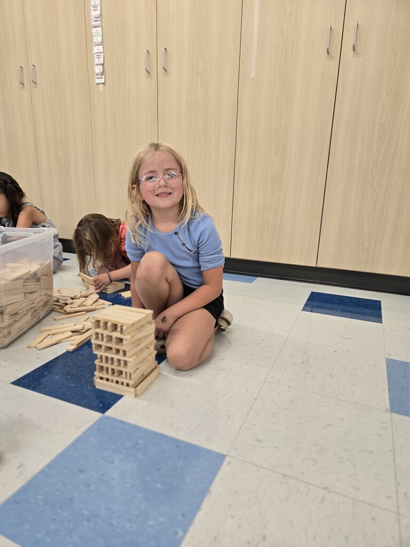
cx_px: 205
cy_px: 274
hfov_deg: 58.9
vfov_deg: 73.9
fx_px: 363
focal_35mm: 23
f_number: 1.8
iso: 160
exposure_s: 1/120
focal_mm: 5.4
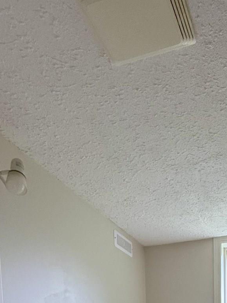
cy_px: 404
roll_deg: +1.1
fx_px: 367
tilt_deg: -5.9
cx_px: 182
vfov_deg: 32.3
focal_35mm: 42
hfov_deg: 33.3
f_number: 2.2
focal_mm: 2.22
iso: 160
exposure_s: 1/99
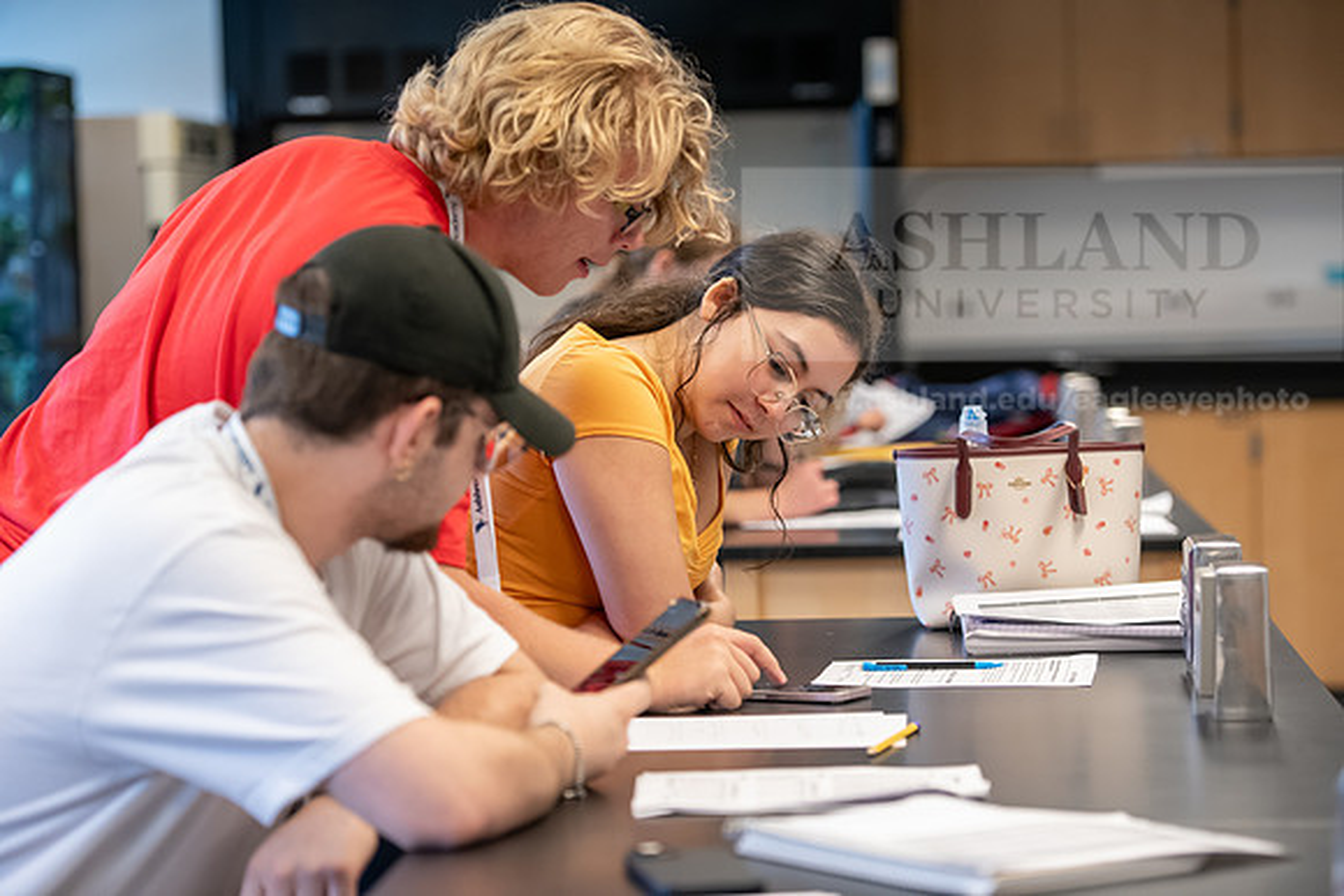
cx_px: 672
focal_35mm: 102
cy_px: 448
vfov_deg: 13.4
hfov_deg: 20.0
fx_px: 3809
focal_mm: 102
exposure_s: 1/200
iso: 1600
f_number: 3.2
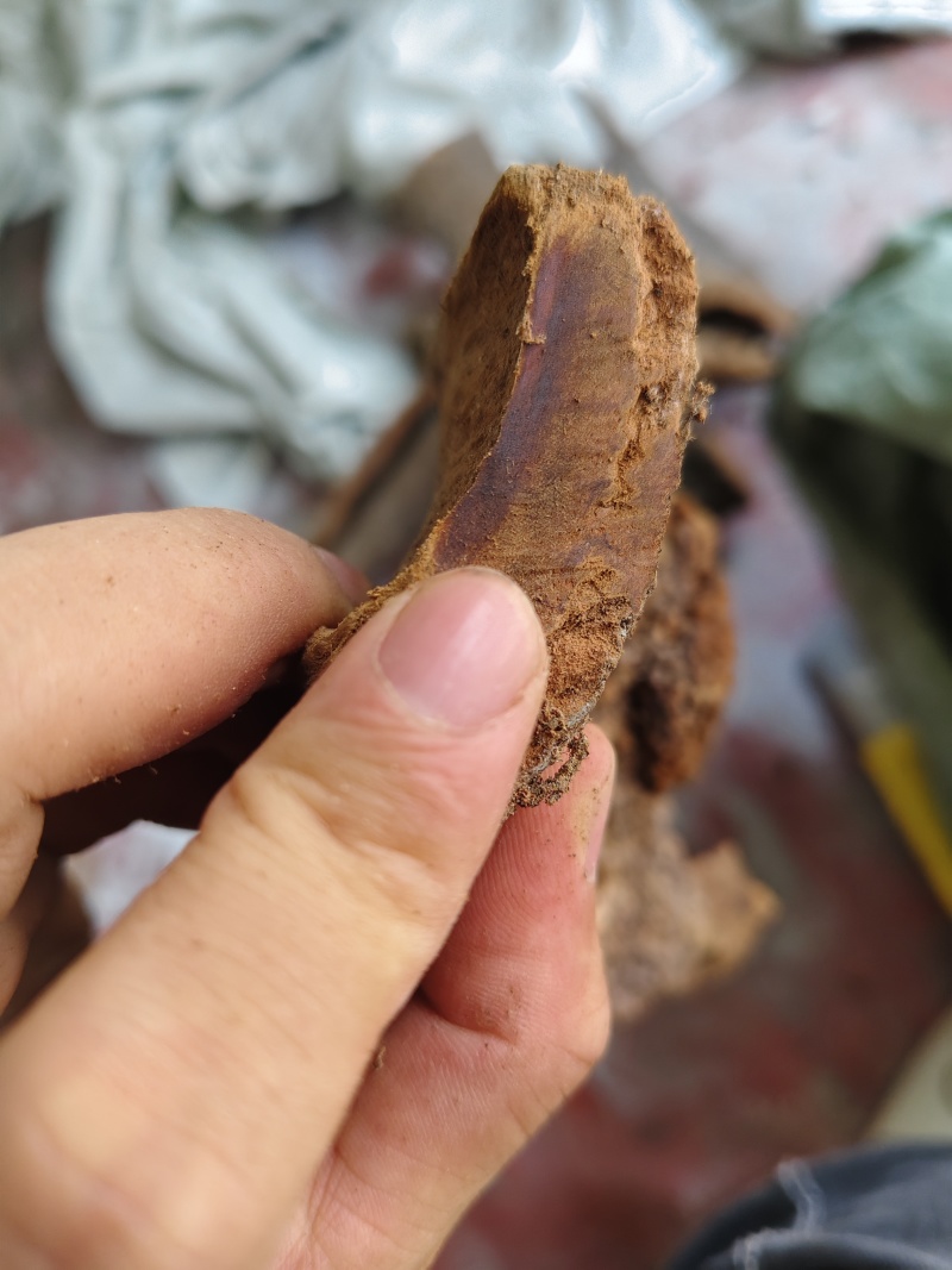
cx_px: 476
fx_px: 844
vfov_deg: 73.9
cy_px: 635
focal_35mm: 23
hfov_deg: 58.9
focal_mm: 5.56
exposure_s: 1/100
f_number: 1.88
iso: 750
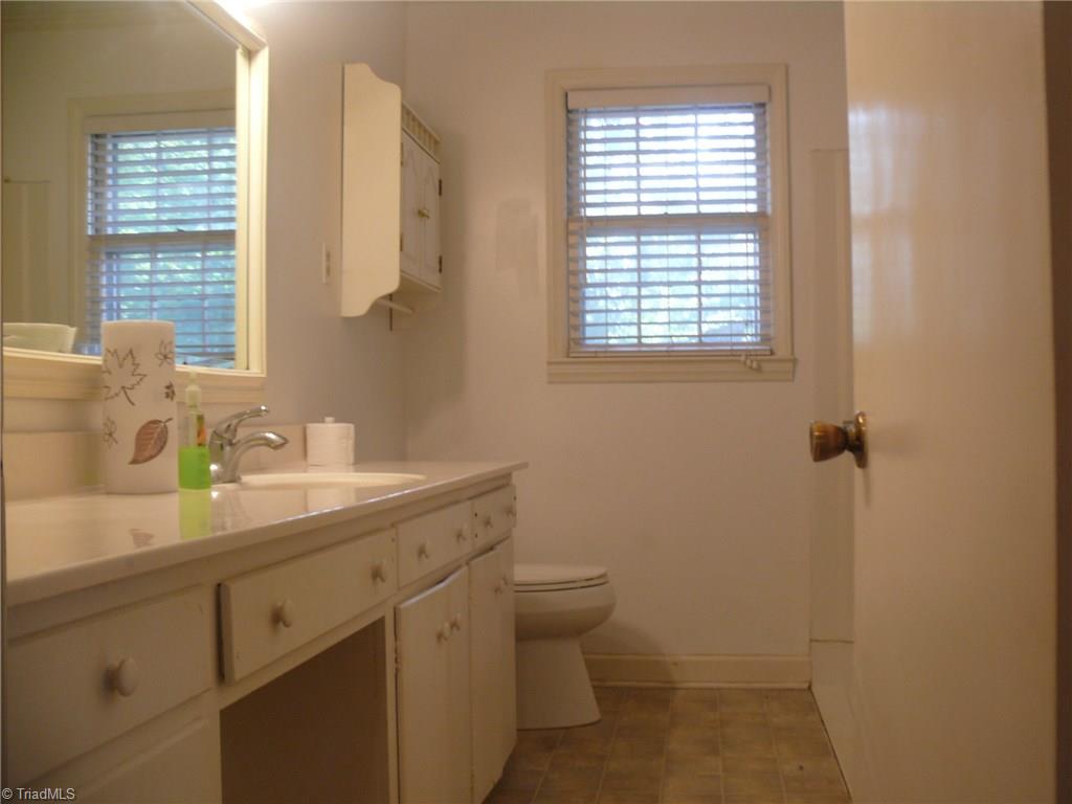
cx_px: 536
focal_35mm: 37
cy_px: 402
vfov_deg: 38.7
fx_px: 1146
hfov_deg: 50.1
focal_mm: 7.7
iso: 125
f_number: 2.8
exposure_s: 1/30
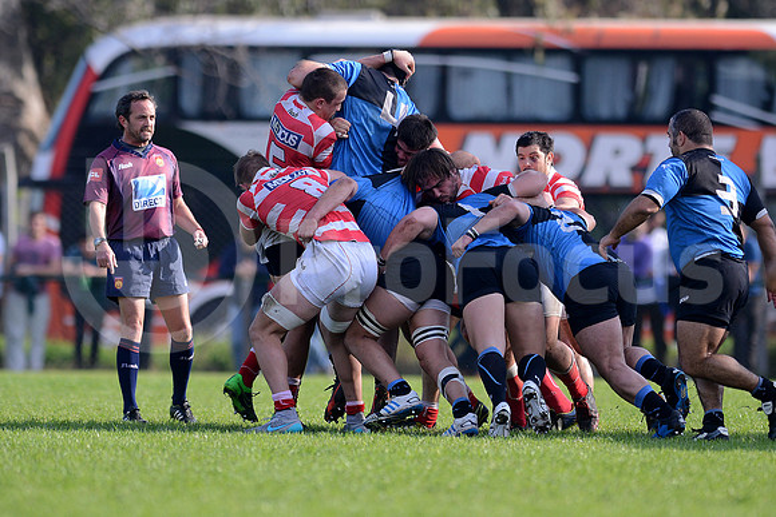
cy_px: 258
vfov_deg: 3.3
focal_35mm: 420
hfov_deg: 4.9
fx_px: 9055
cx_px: 388
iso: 560
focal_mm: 420
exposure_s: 1/2000
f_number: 4
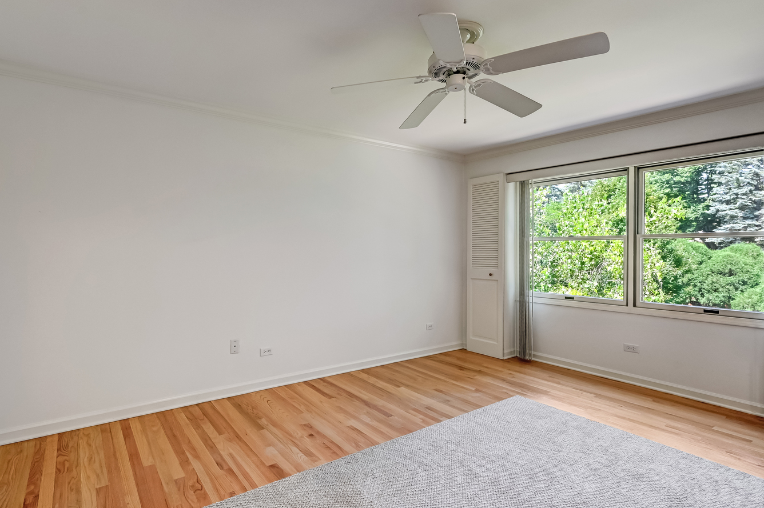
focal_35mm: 18
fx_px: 373
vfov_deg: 68.3
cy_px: 277
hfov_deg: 90.6
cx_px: 324
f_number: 8
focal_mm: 14.5
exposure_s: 1/13
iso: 400
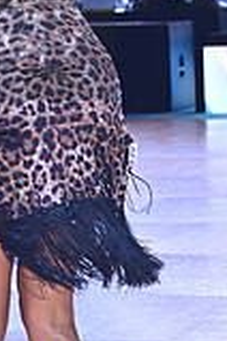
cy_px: 30
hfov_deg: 5.6
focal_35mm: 241
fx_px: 2279
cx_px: -179
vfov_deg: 8.5
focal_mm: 66
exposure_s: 1/200
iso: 1600
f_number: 11
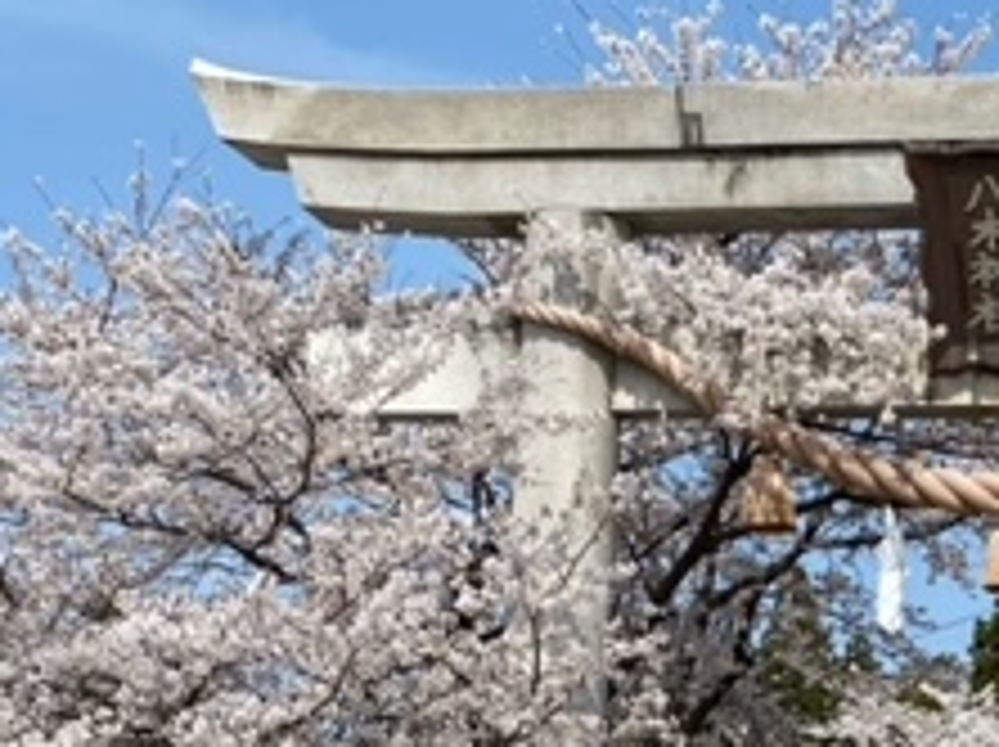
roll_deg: +0.3
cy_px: 896
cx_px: 1071
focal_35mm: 75
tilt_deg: -0.3
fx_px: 2162
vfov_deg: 18.6
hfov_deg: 24.4
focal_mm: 4.25
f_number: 1.8
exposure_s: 1/2890
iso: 32
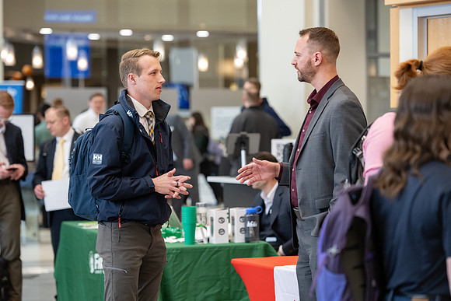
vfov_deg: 11.0
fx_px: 1566
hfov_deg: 16.4
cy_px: 150
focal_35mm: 125
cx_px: 226
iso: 2000
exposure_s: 1/250
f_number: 3.5
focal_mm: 125
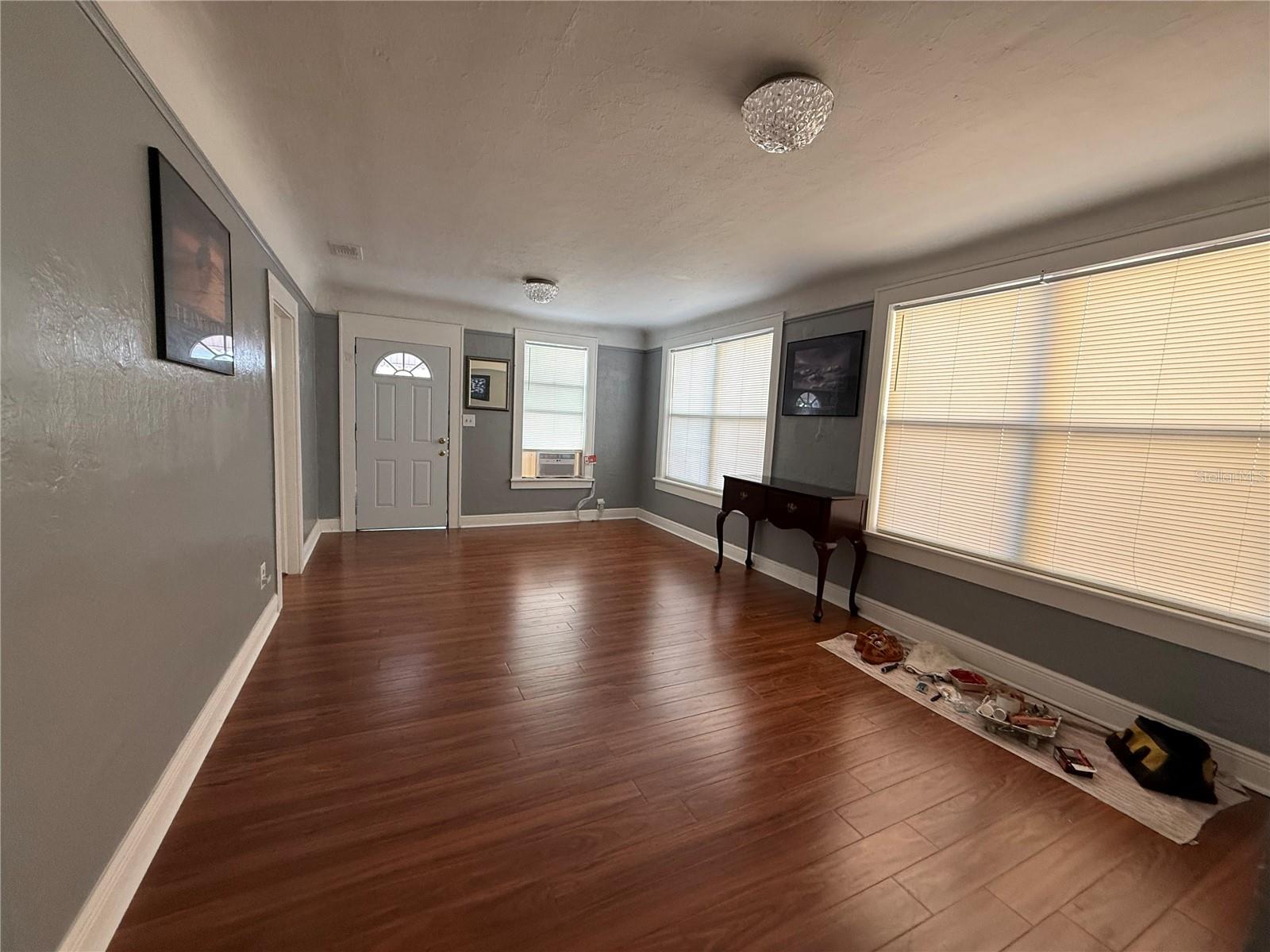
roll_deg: -3.3
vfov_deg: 85.7
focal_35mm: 14
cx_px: 635
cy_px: 476
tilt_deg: -5.6
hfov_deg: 102.1
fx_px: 514
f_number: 2.2
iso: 250
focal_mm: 2.22
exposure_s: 1/120
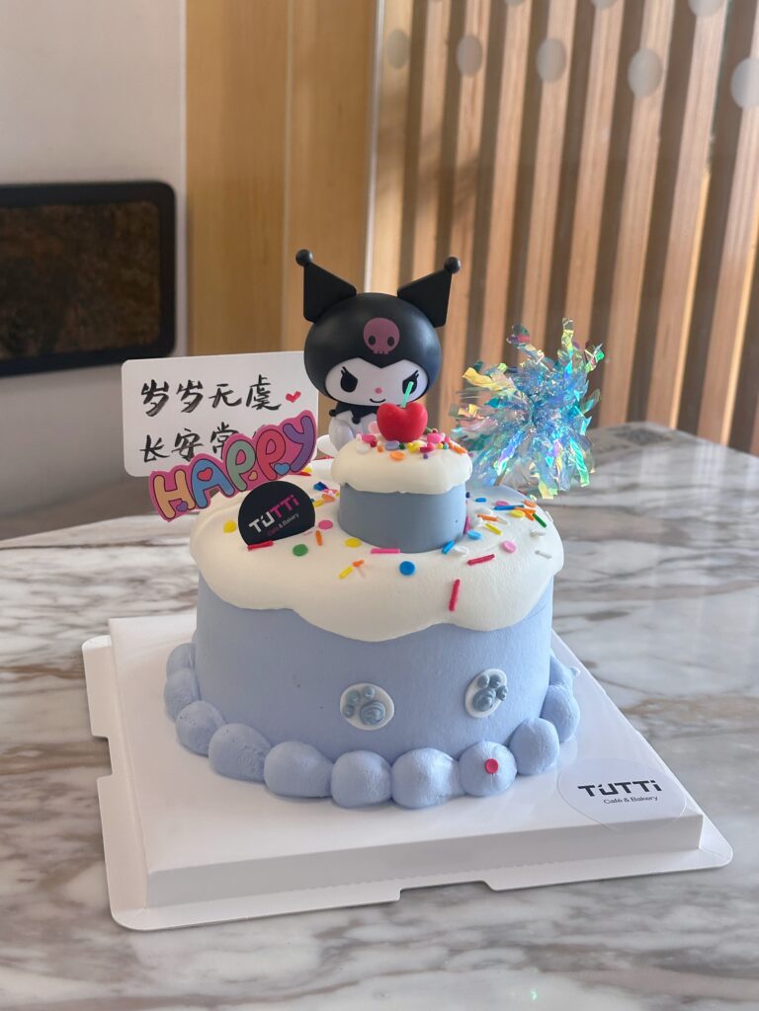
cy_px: 506
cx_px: 380
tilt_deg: -20.7
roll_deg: -3.3
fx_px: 1403
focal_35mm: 48
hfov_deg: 30.3
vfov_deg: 39.7
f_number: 1.78
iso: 80
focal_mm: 6.86
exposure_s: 1/50
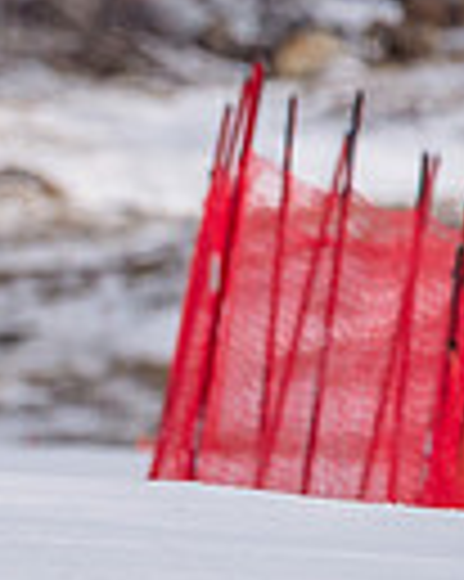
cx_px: -694
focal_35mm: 2529
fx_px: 43464
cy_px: 607
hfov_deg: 0.6
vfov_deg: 0.8
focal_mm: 600
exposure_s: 1/2500
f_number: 6.3
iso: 800
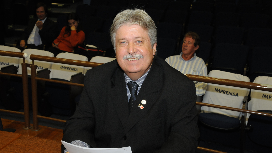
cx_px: 135
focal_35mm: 47
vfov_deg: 25.6
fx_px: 336
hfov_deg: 44.1
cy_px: 89
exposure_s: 1/80
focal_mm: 29
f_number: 8
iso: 1250
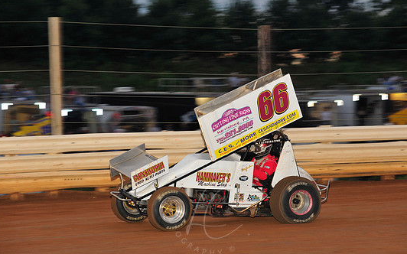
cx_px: 213
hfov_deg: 14.0
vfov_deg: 8.7
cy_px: 138
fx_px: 1663
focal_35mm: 150
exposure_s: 1/320
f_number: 6.3
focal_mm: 135
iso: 1000
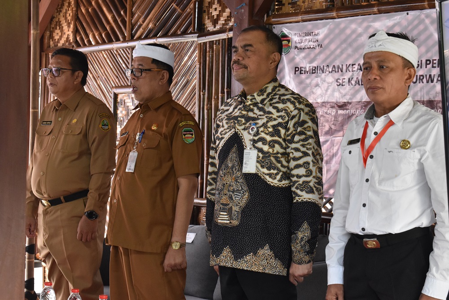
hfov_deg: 27.0
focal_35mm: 75
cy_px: 150
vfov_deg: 18.2
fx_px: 935
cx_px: 224
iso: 2000
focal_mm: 50
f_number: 11
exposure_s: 1/30
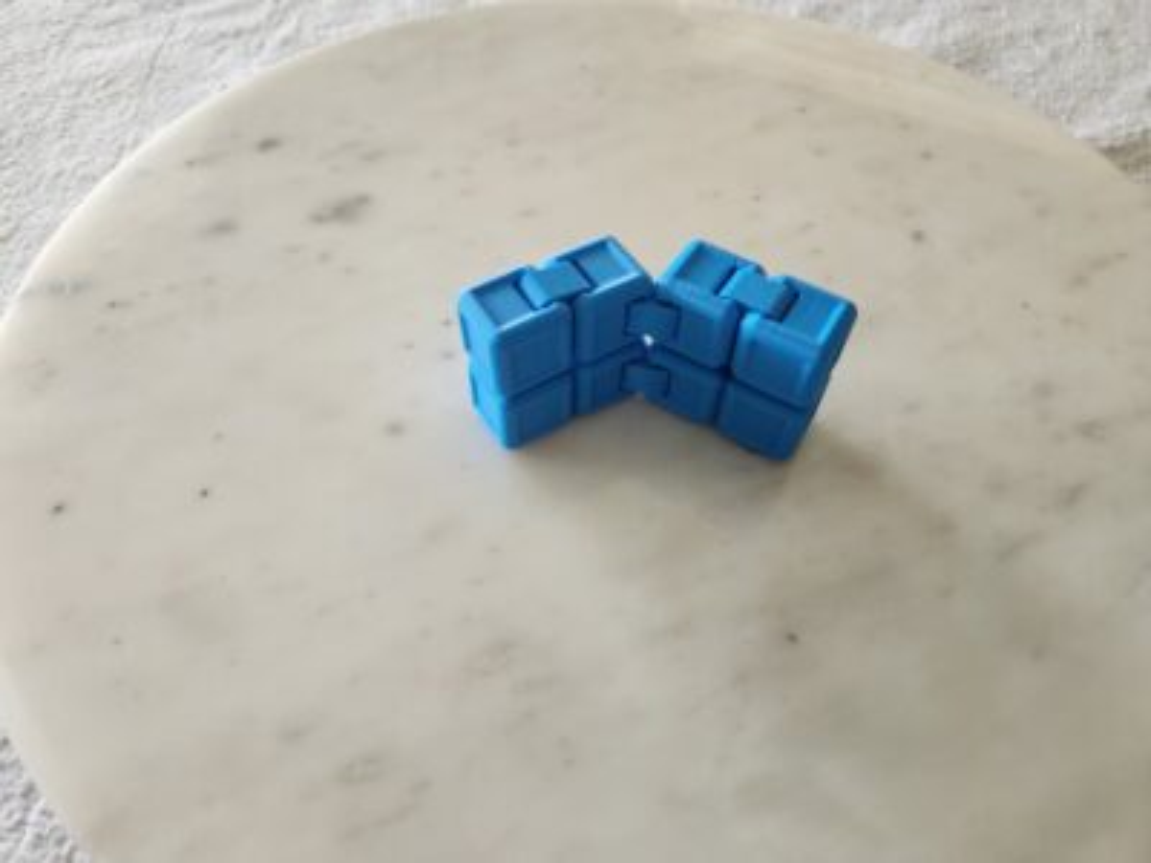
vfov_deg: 58.9
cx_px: 576
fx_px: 765
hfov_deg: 73.9
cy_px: 432
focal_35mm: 23
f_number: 1.8
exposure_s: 1/120
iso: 200
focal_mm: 5.4
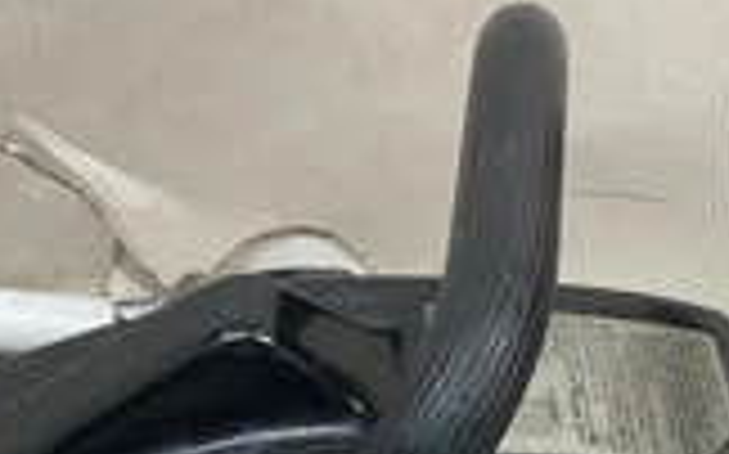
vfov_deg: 16.4
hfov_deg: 27.2
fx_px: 1509
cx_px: 342
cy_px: 553
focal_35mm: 76
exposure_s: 1/120
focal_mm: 3
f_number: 1.8
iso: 64
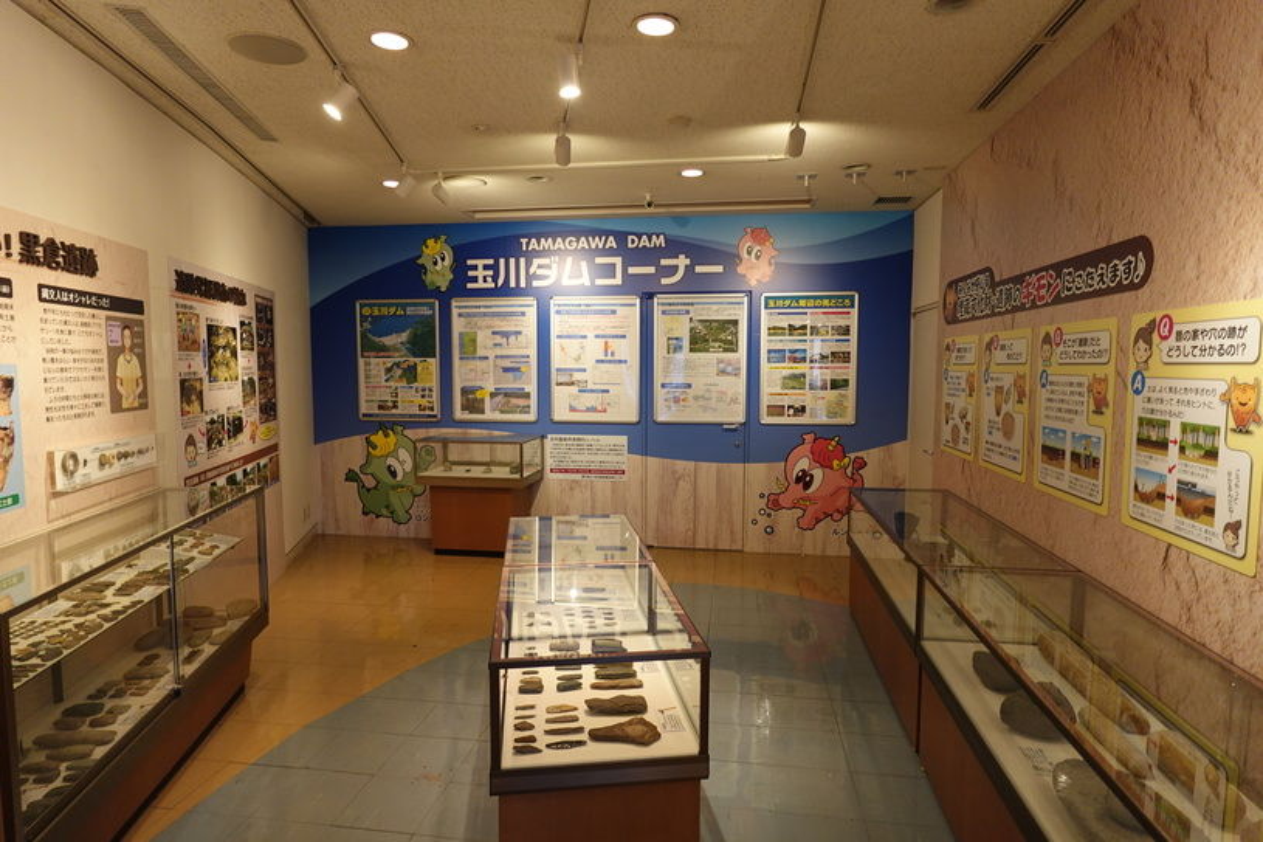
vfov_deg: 61.9
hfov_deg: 84.0
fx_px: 701
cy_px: 421
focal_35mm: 20
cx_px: 632
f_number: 2
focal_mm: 7.6
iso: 400
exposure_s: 1/80
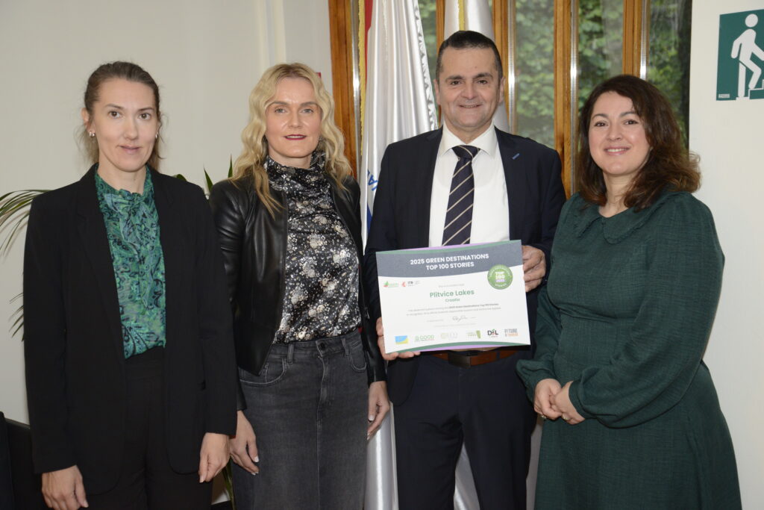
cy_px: 255
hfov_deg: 38.2
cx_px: 382
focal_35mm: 52
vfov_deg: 26.0
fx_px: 1104
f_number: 4.5
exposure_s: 1/60
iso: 2000
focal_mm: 52
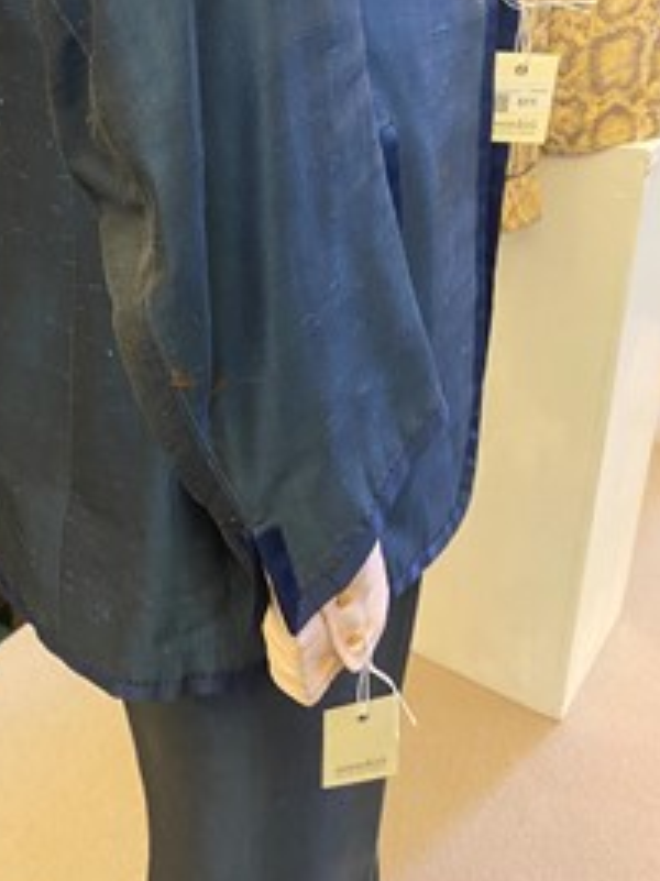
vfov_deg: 46.7
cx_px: 182
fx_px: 992
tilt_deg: -20.9
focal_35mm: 39
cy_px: 257
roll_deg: +1.2
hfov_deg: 36.1
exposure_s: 1/33
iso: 500
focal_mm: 4.25
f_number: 1.8
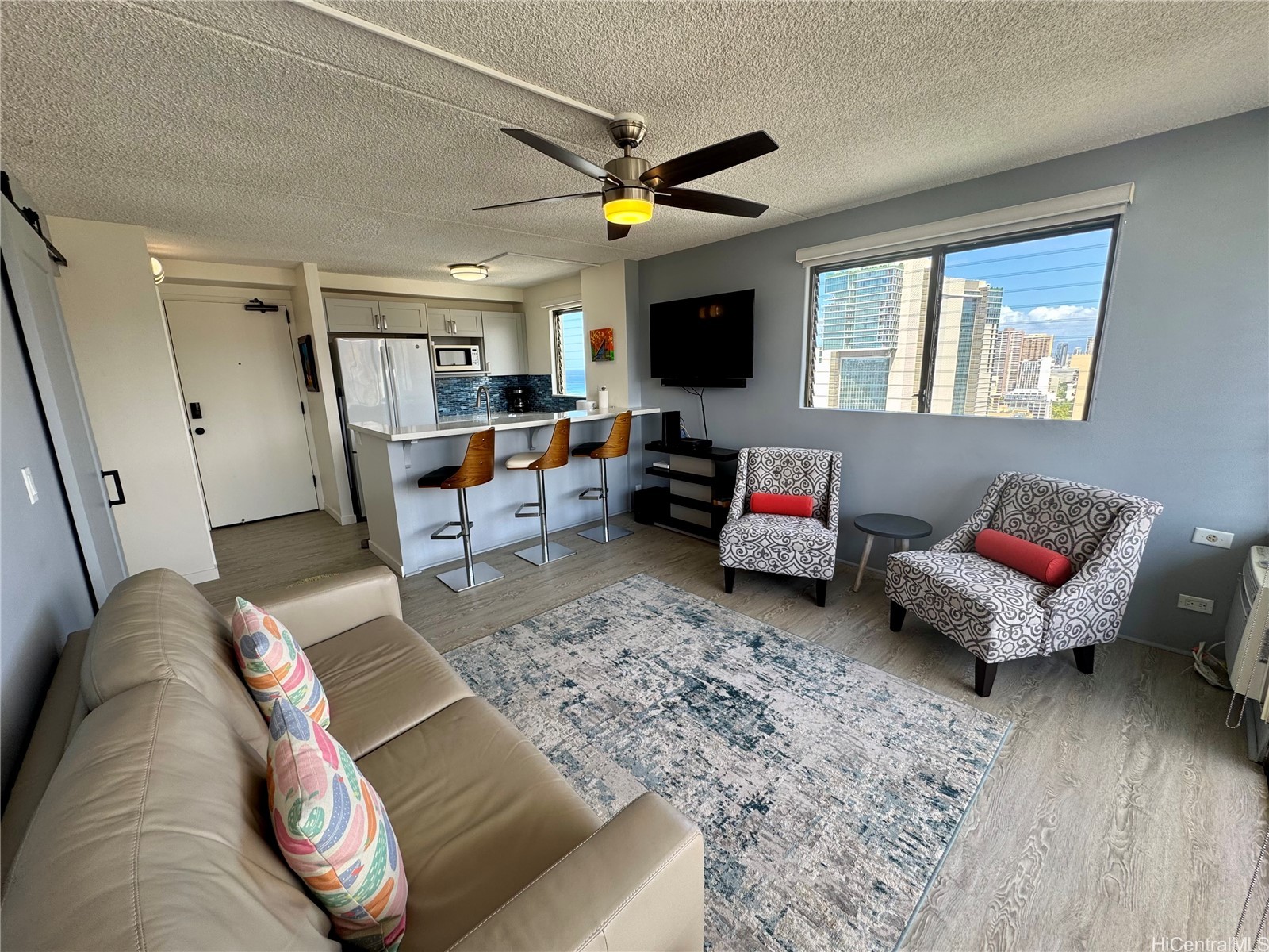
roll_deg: +0.9
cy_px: 476
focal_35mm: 14
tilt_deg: -12.6
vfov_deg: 85.7
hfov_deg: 102.1
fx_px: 513
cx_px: 634
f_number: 2.2
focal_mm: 2.22
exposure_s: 1/120
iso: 40
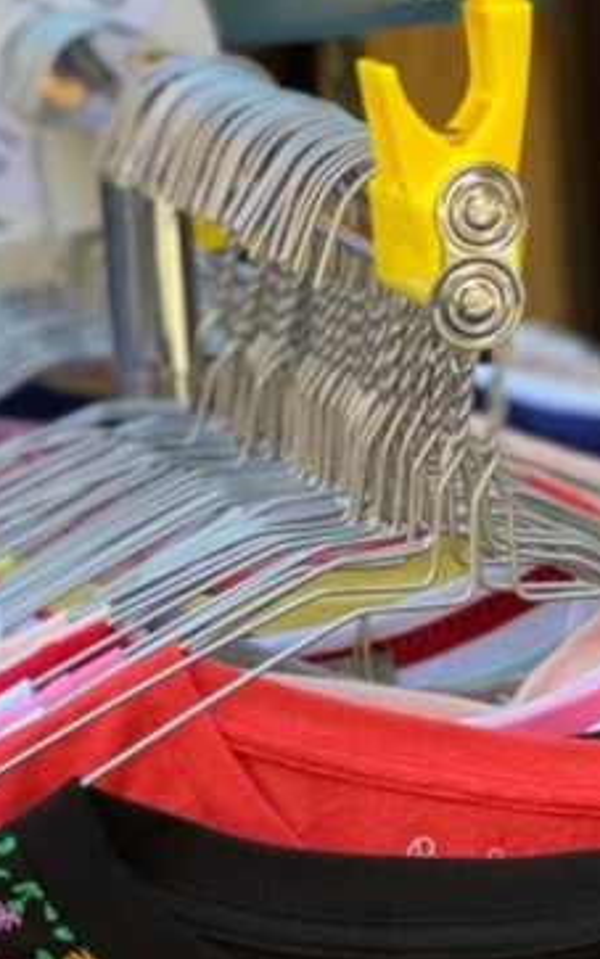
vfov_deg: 12.9
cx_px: 238
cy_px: 493
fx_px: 4237
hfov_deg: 8.1
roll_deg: +4.7
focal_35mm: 162
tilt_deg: -8.9
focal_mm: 6
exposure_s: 1/122
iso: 50
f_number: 2
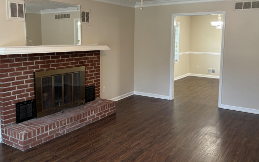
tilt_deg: -5.2
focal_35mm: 35
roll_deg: -0.5
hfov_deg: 55.3
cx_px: 125
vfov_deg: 36.1
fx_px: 247
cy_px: 62
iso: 125
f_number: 1.6
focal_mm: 5.96
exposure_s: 1/60
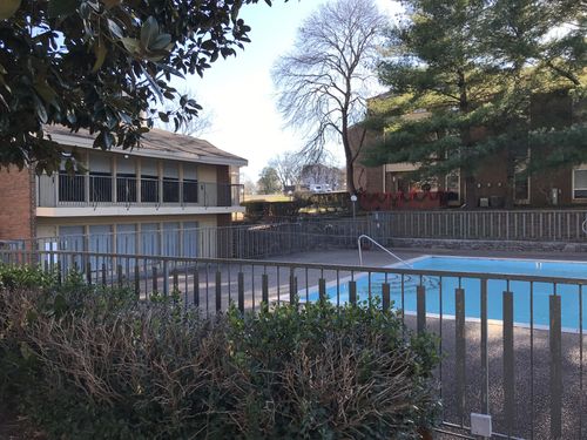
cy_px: 220
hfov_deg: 63.4
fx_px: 475
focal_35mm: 28
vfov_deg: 49.7
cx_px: 294
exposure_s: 1/656
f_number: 1.8
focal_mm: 3.99
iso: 20
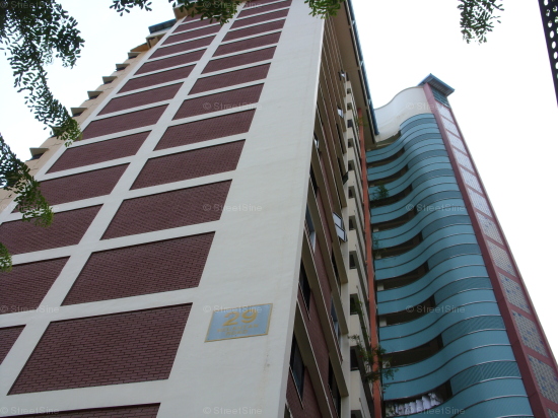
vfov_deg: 37.7
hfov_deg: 49.0
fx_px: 612
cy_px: 209
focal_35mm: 38
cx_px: 279
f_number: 4.9
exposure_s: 1/272
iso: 50
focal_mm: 6.3
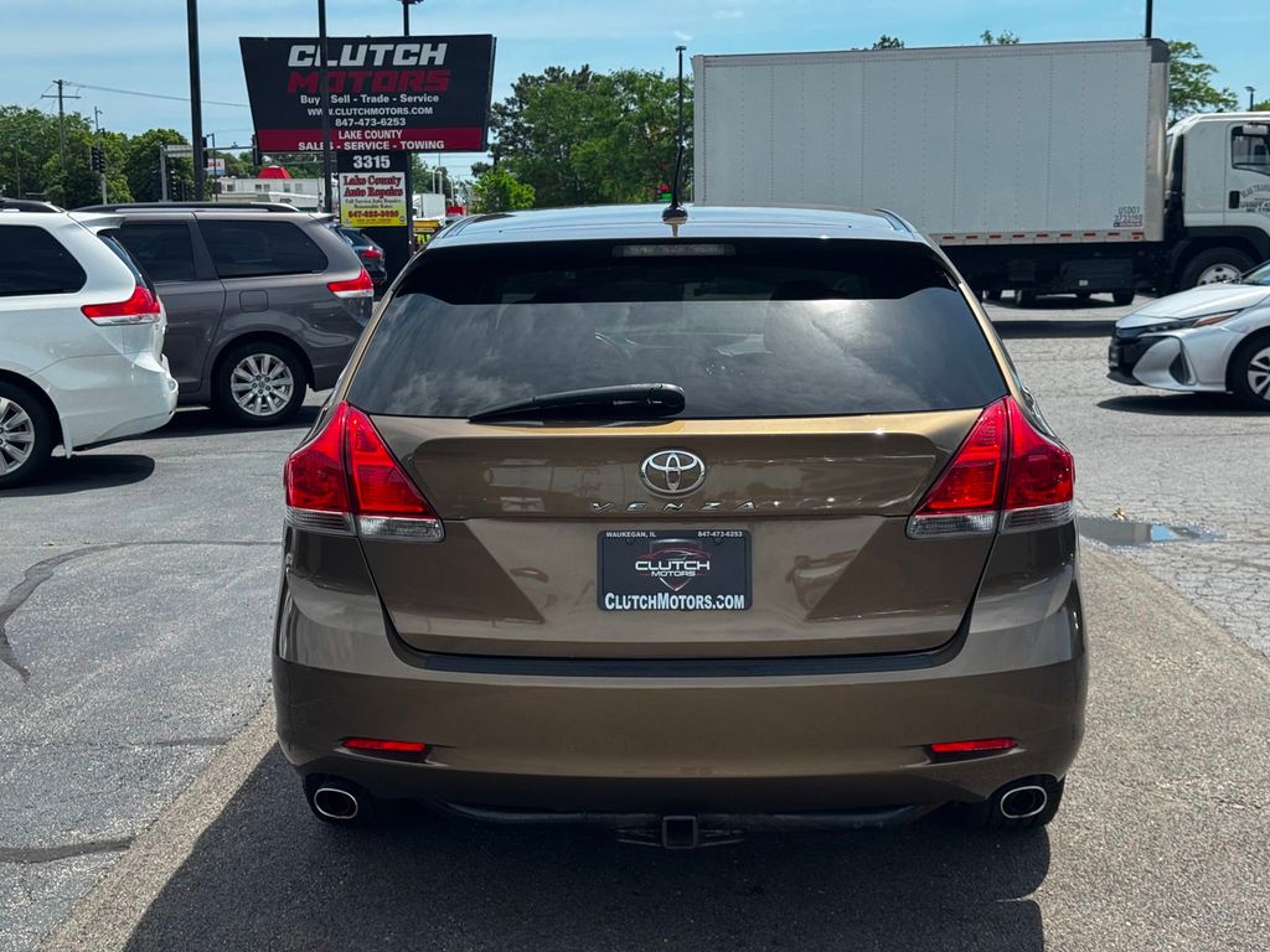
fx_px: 1761
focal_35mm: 48
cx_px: 635
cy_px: 476
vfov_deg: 30.3
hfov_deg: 39.7
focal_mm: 6.76
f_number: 1.78
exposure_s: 1/3257
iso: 64
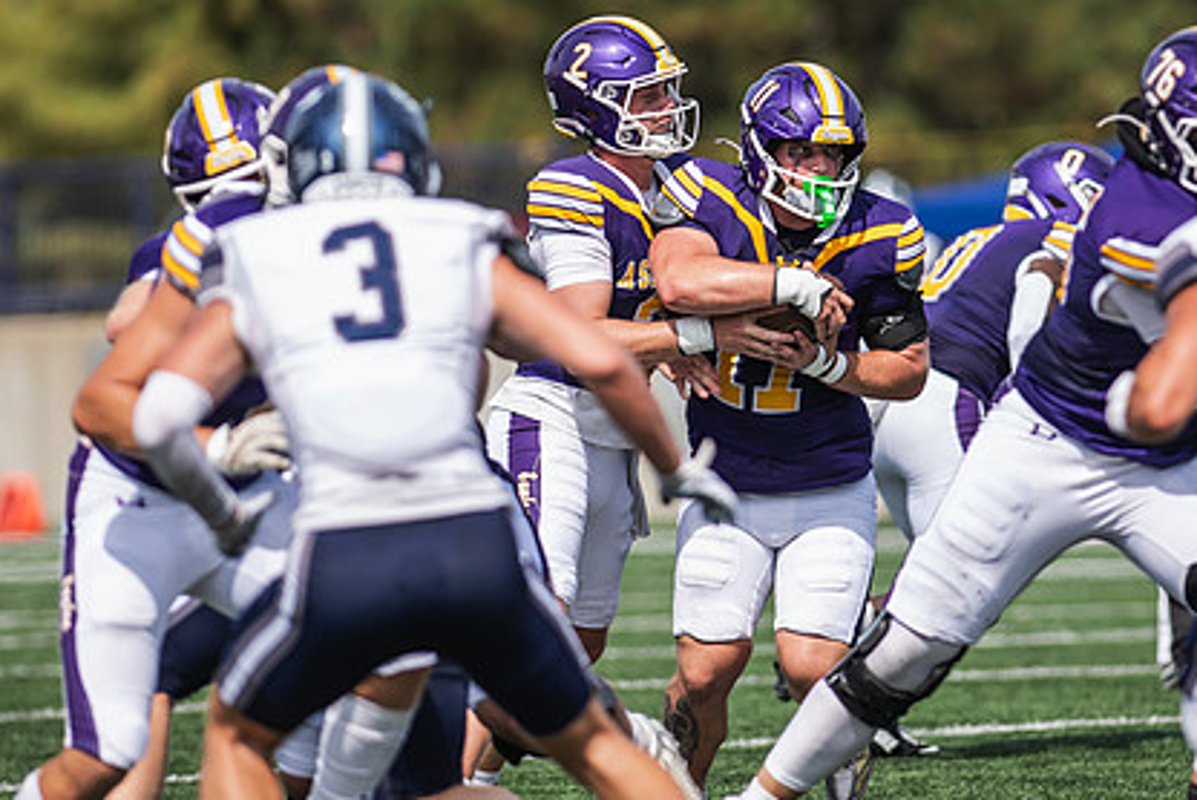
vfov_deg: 2.7
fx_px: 16969
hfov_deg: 4.0
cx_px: 731
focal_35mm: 510
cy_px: 314
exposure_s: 1/1250
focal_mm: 300
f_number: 3.2
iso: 100
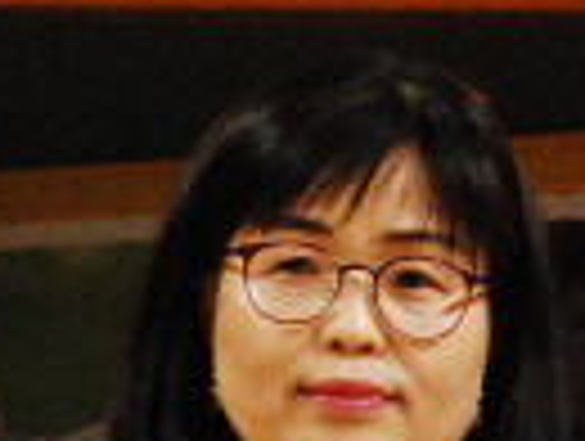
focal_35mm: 264
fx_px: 4470
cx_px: 1080
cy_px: 594
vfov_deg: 5.6
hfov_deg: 7.3
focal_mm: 34
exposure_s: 1/60
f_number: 6.3
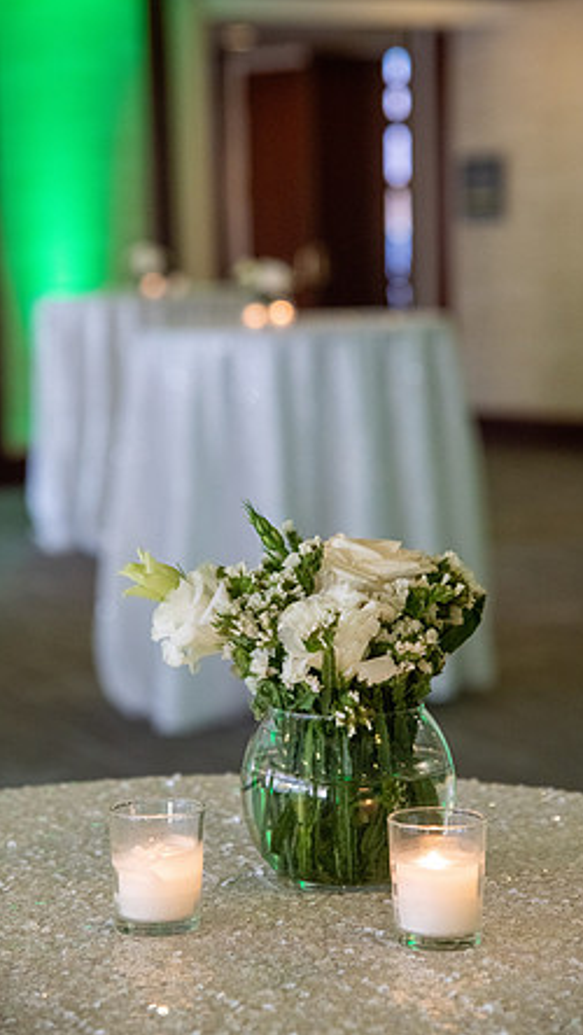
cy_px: 518
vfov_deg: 20.5
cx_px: 310
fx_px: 2856
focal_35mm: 104
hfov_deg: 11.7
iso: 1250
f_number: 6.3
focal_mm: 98
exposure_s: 1/100
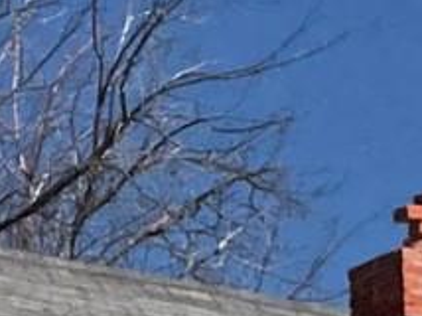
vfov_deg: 6.3
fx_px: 2642
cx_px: 264
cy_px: 916
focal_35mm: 217
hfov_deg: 9.1
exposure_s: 1/4405
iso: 16
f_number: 1.8
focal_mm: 3
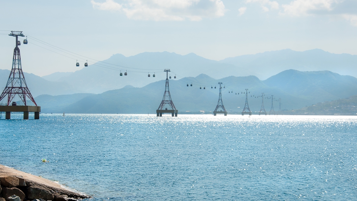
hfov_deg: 25.0
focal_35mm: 85
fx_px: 804
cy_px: 99
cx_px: 174
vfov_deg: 14.2
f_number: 11
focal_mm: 48
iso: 200
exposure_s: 1/500
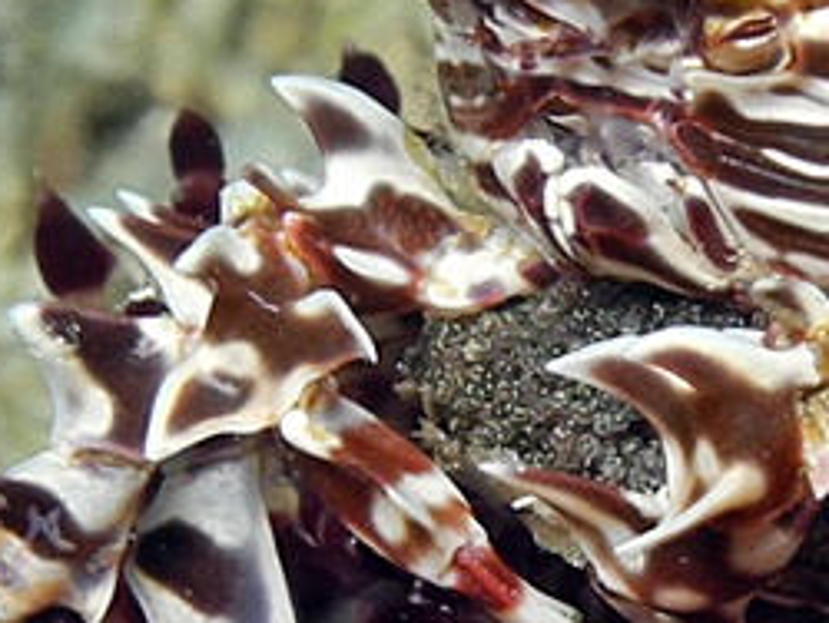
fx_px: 2829
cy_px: 328
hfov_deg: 16.5
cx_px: 749
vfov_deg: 12.6
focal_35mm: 118
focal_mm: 8.8
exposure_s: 1/250
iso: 100
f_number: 8
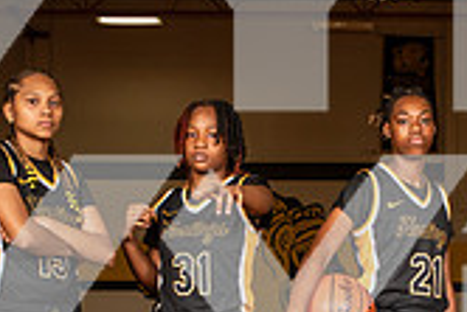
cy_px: 305
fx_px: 1454
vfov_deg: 12.1
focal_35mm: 112
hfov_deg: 18.0
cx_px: 408
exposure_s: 1/400
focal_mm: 32
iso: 640
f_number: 7.1
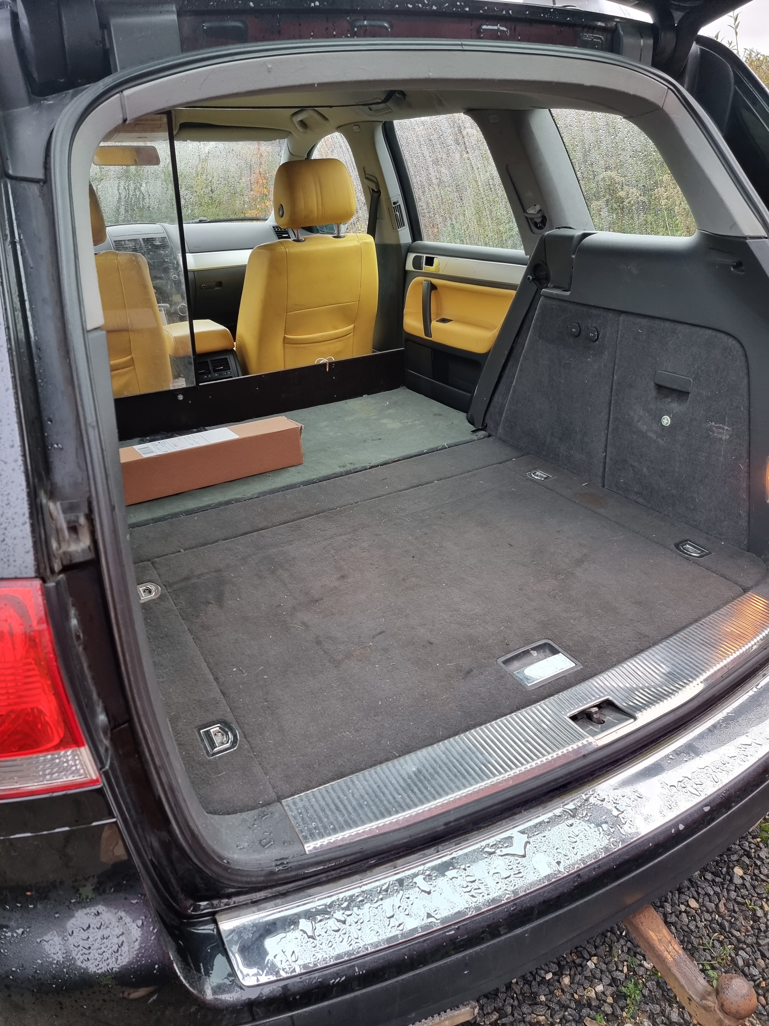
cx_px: 384
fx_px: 711
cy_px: 513
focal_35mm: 24
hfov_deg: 56.8
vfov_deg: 71.6
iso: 125
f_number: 1.8
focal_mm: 6.7
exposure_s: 1/100
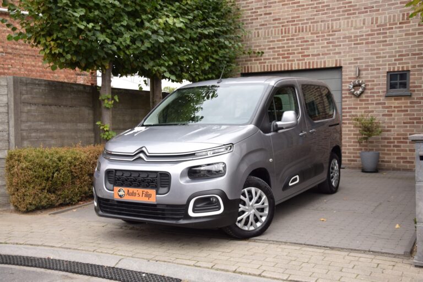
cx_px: 212
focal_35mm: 39
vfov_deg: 34.2
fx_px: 458
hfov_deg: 49.6
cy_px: 141
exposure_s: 1/80
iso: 400
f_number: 4.5
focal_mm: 26
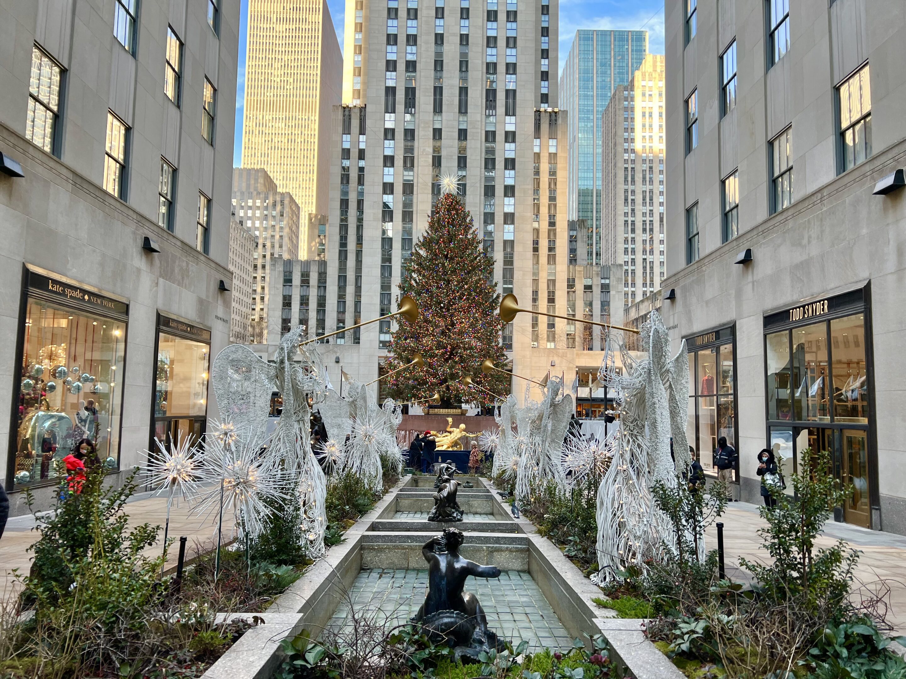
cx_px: 453
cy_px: 340
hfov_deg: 67.3
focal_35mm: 26
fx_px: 680
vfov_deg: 53.1
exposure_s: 1/279
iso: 40
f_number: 1.5
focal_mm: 5.7
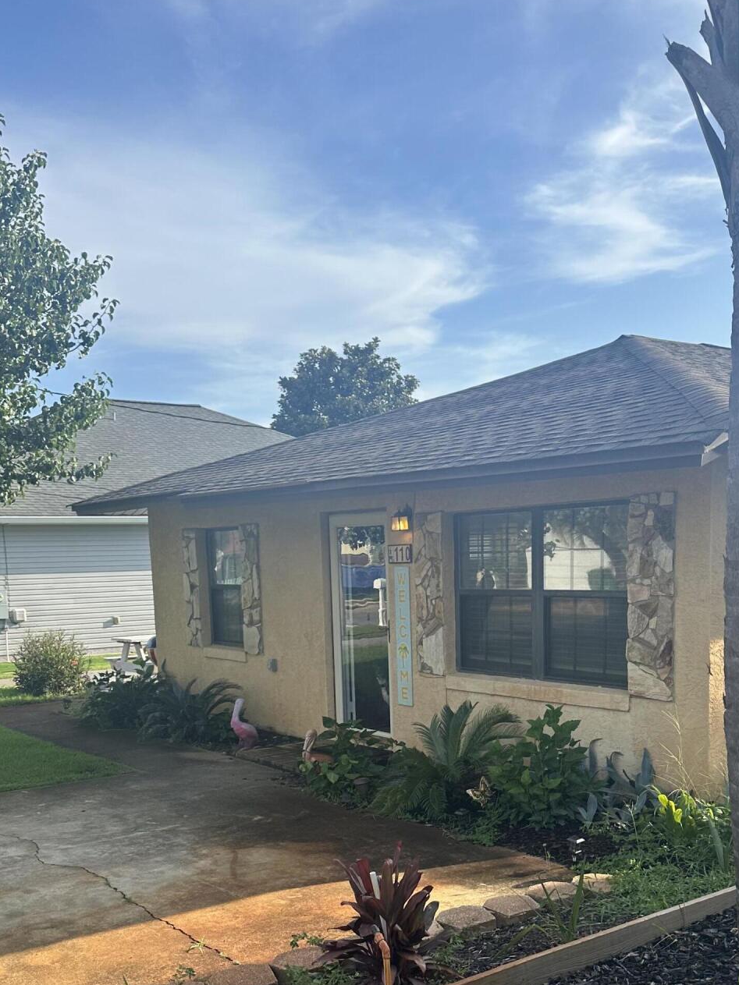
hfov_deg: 37.7
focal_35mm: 38
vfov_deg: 47.9
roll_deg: +1.8
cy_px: 684
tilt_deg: -5.6
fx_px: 1082
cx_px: 384
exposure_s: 1/2028
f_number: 1.78
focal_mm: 6.86
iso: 80
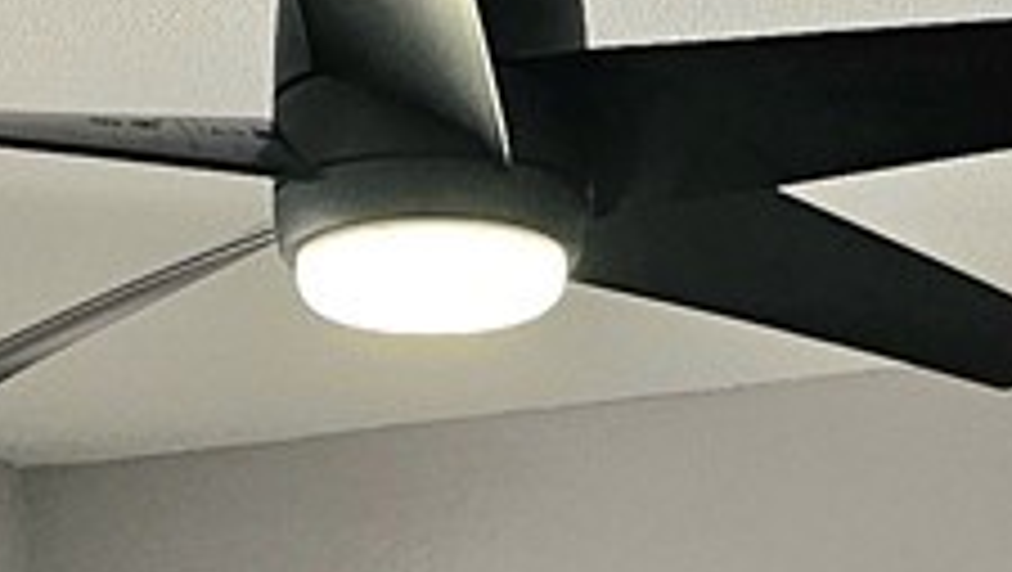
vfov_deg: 6.4
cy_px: 1585
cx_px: 396
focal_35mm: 178
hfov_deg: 12.1
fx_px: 4780
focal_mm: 6.3
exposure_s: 1/208
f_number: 1.7
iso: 160
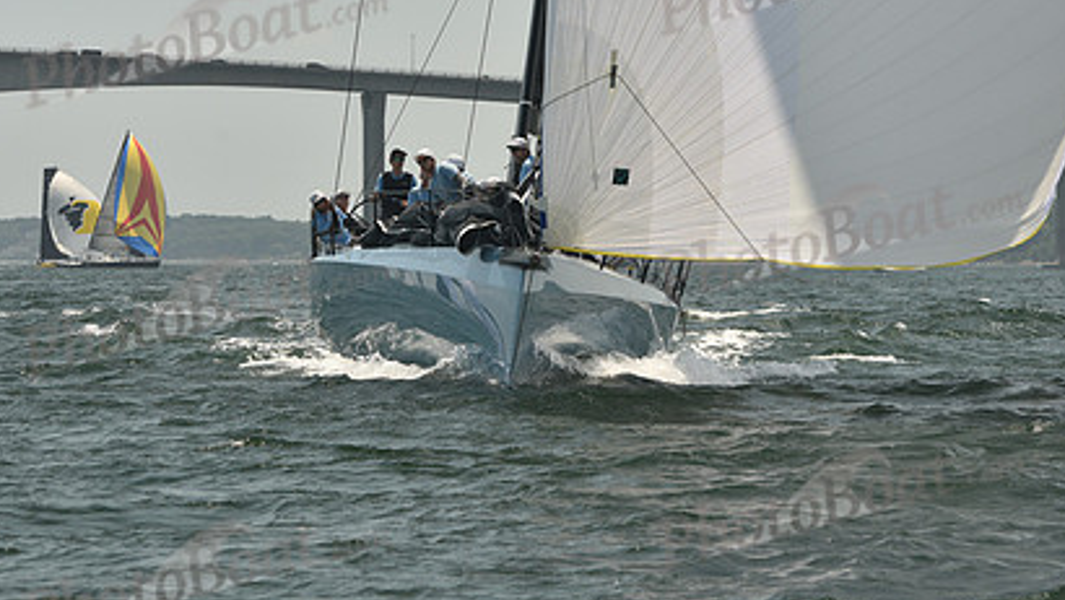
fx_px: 4690
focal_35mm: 166
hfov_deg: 13.0
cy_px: 139
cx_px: 525
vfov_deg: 7.3
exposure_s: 1/640
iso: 250
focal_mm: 112
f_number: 7.1
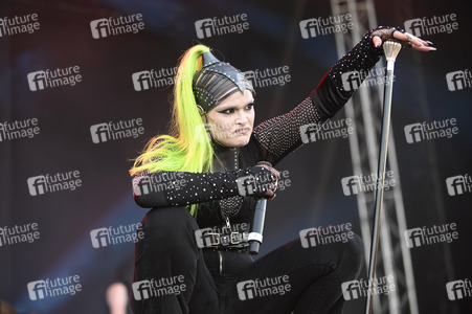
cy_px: 157
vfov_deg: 15.2
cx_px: 236
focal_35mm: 90
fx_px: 1179
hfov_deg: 22.6
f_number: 2.8
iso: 320
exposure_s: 1/400
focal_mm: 90
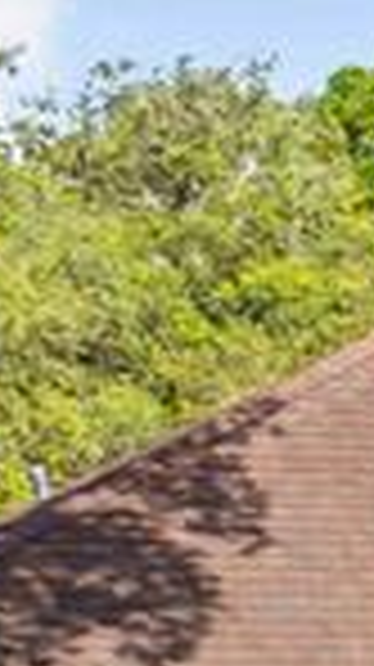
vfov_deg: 10.4
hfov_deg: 4.9
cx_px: 1879
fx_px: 3587
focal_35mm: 203
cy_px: 880
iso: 100
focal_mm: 10.26
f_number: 2.8
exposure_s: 1/640
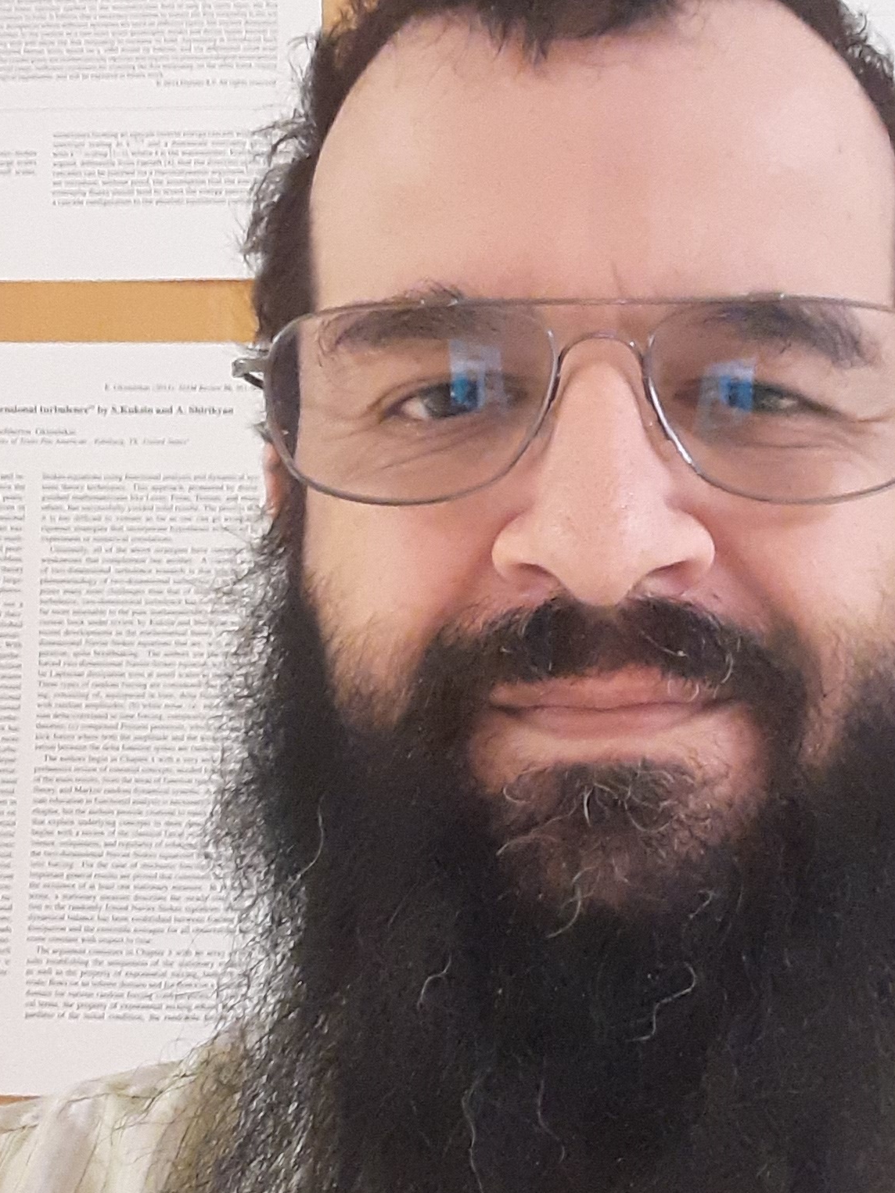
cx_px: 557
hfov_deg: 27.4
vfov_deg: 36.2
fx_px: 1827
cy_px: 594
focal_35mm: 53
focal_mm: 2.61
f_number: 2
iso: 500
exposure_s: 1/13
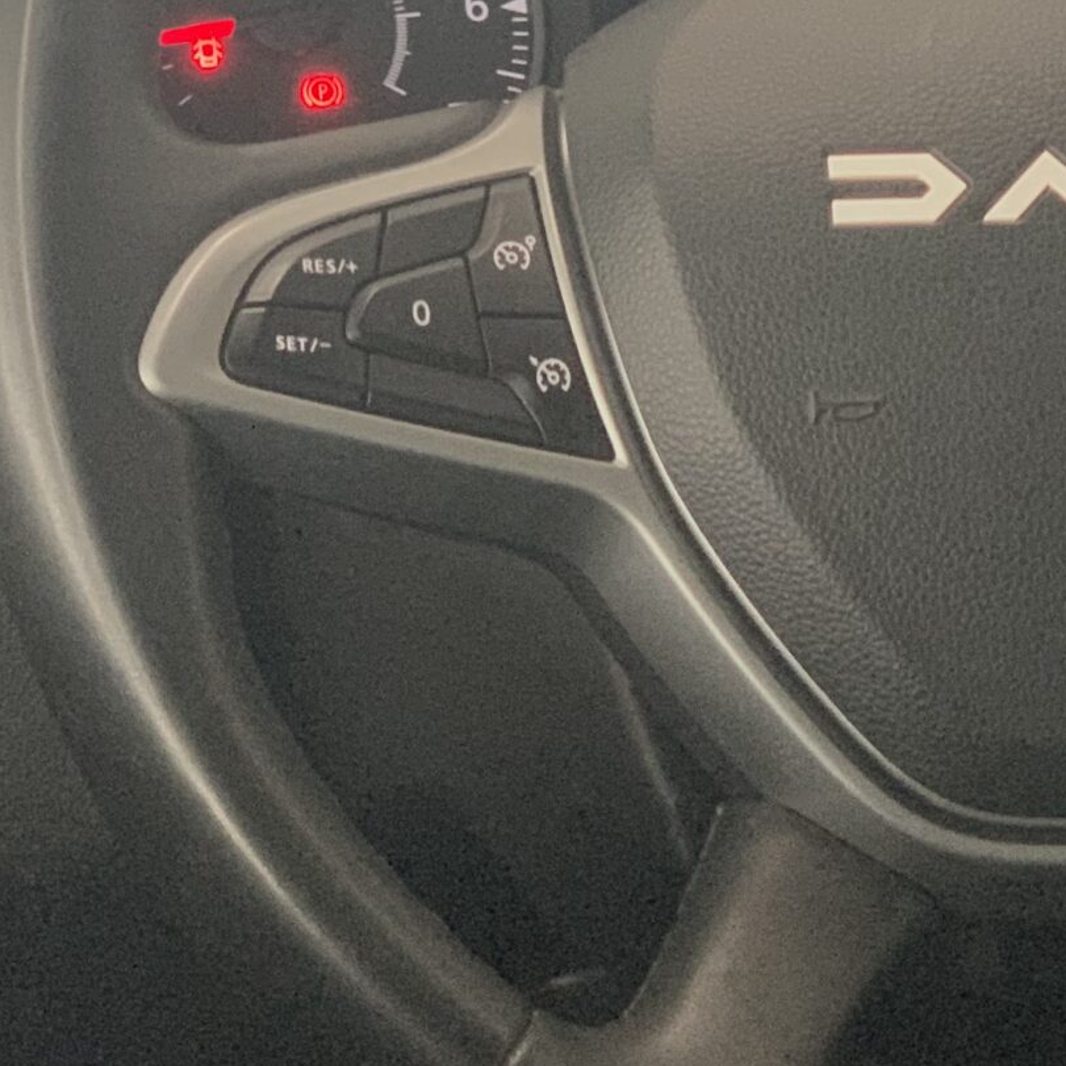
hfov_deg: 11.9
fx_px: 5052
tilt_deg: -15.3
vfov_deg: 12.0
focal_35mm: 145
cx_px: 1092
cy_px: 272
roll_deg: -1.1
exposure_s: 1/60
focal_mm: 6
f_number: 2.4
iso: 500
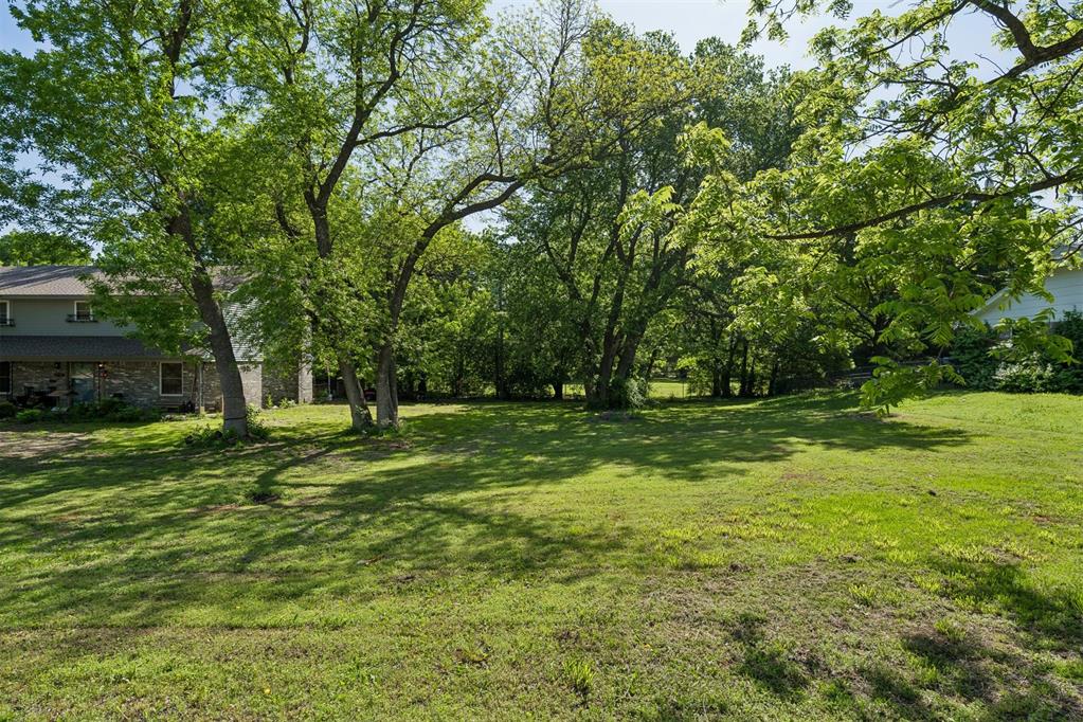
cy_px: 361
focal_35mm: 18
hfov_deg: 90.0
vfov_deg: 67.4
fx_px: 541
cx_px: 542
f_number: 8
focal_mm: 18
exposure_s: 1/400
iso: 200
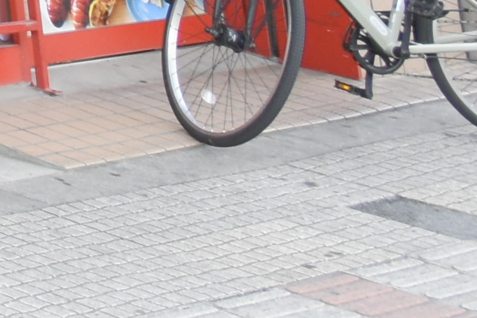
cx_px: -963
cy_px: -588
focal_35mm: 112
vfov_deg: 9.8
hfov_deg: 11.2
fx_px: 1484
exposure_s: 1/80
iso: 400
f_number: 4.5
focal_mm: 10
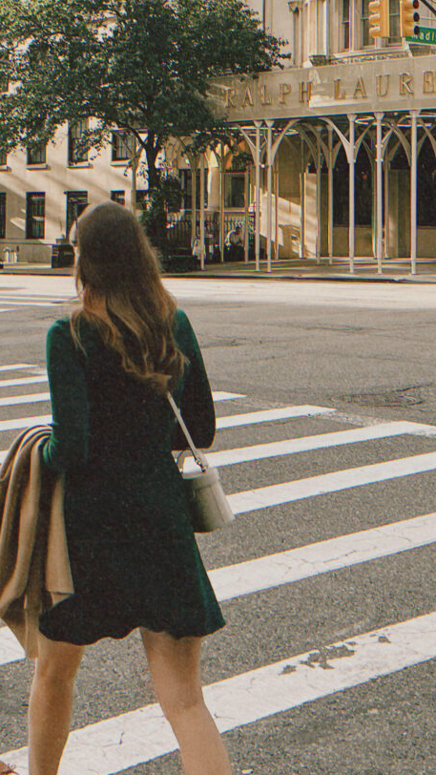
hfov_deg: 18.0
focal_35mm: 67
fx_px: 1376
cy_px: 106
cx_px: 246
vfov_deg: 30.3
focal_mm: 5.7
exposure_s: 1/1000
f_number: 1.5
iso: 50
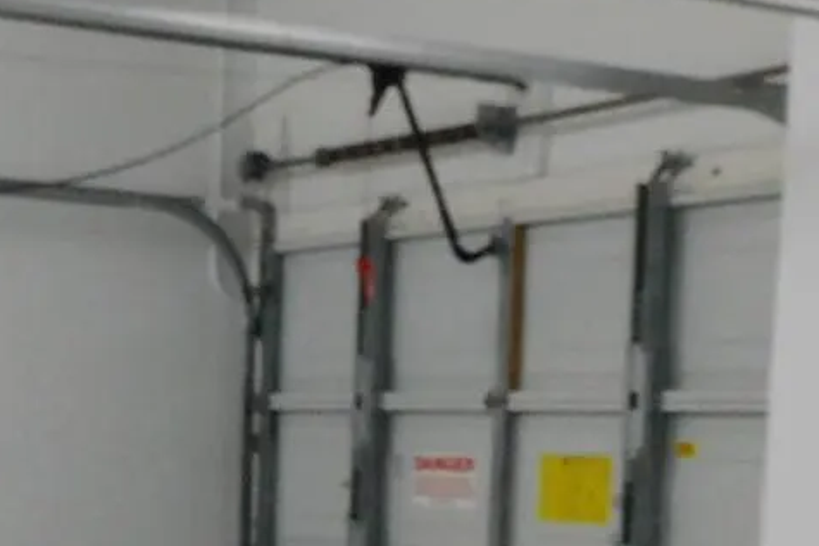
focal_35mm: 84
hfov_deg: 23.2
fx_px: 1911
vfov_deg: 15.8
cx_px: -9
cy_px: 624
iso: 360
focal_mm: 4.3
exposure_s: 1/30
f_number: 3.3
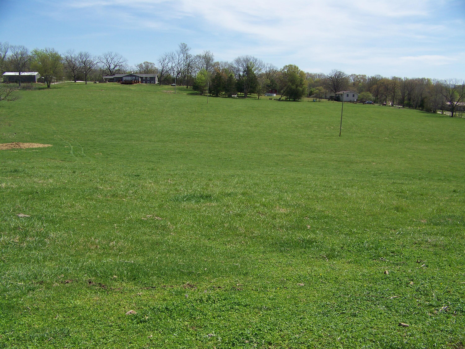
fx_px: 484
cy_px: 174
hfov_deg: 51.4
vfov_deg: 39.7
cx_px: 232
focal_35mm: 36
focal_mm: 5.85
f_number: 4
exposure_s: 1/500
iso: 64
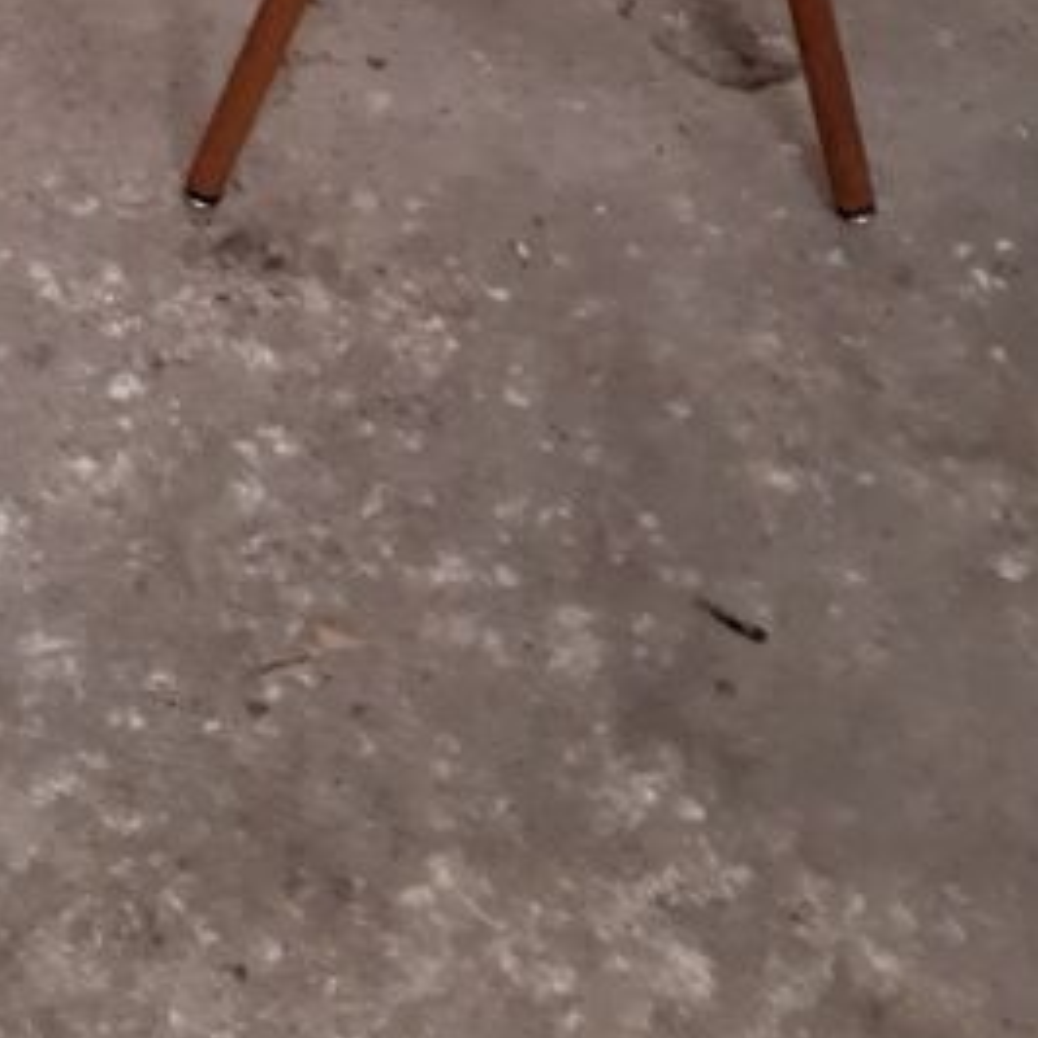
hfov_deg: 23.9
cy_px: -355
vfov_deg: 22.1
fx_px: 2341
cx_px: 8
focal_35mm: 69
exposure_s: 1/50
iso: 250
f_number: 1.7
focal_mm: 3.92
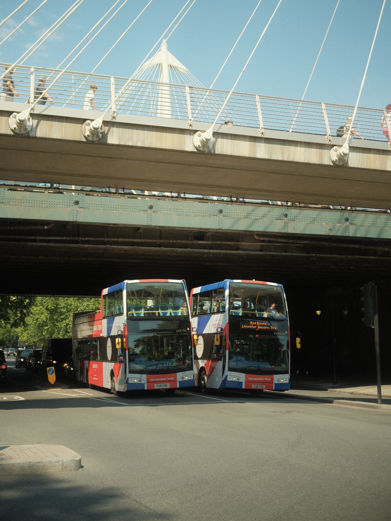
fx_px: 678
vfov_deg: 42.0
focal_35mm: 45
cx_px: 193
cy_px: 224
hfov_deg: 32.2
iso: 640
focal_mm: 27
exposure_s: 1/3500
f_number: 2.8
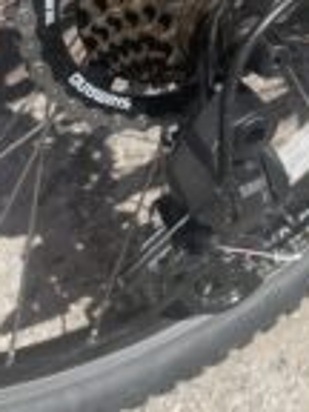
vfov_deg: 28.2
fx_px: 774
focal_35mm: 65
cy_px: 11
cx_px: 232
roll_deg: -1.9
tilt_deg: -36.4
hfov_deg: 22.4
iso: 32
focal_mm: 4.2
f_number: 1.6
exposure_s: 1/1715
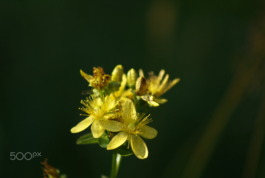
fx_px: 3316
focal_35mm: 450
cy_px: 89
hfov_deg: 4.6
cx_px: 132
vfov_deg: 3.1
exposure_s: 1/250
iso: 100
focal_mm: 300
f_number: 5.6
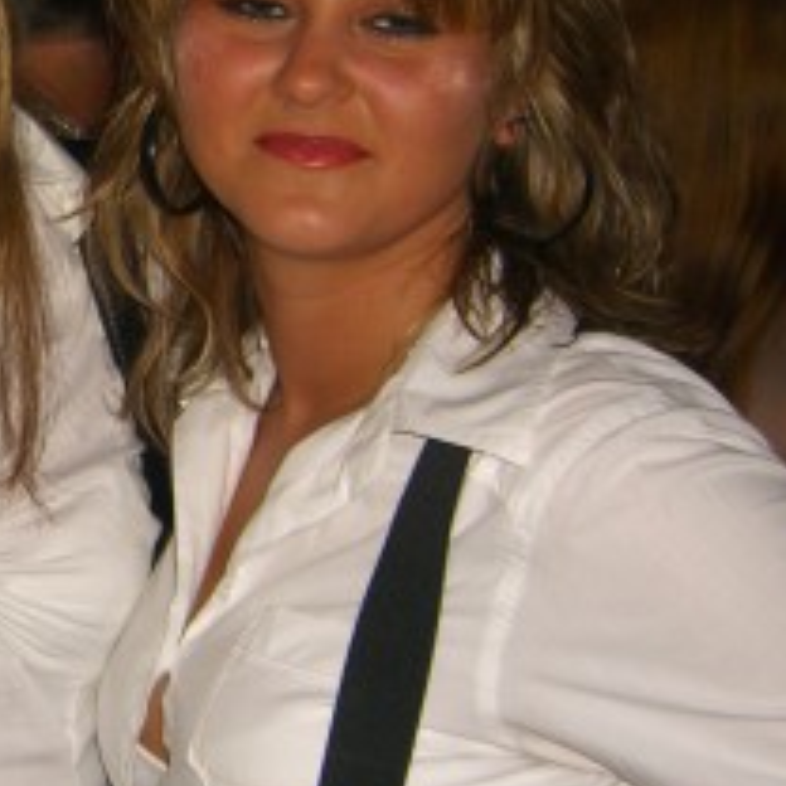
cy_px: 299
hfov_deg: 17.1
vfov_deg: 17.9
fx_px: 2492
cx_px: -155
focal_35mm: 97
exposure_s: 1/60
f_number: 2.8
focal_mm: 7.9
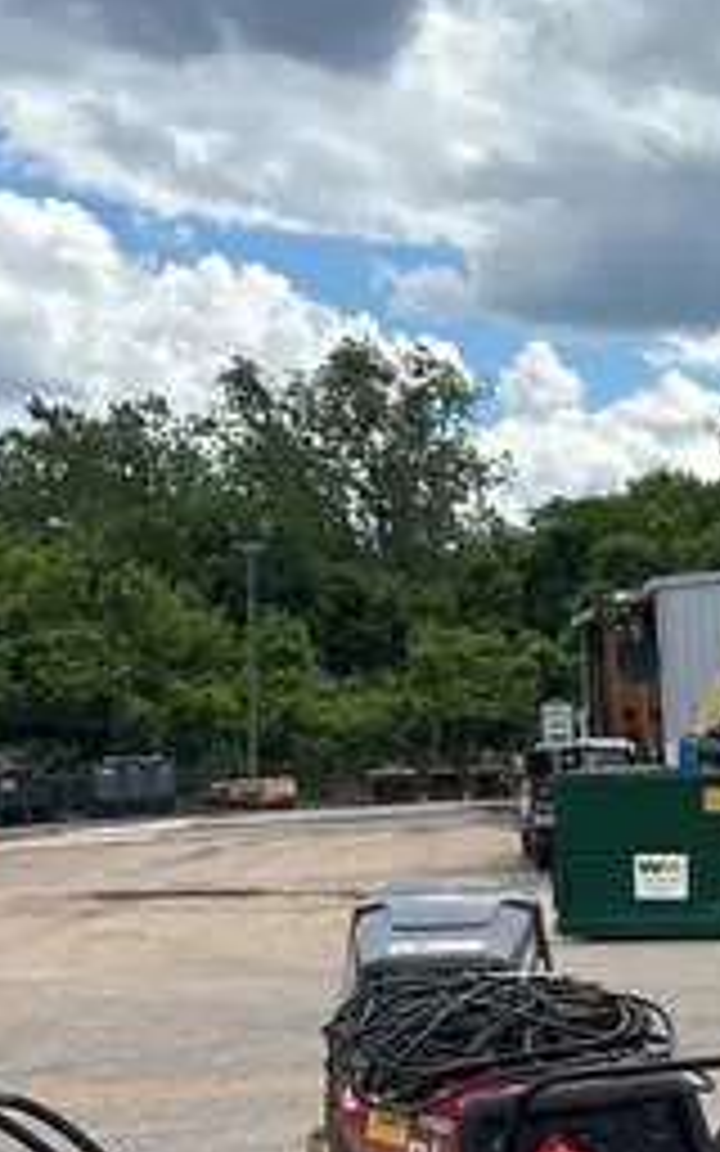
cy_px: 947
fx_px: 2480
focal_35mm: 79
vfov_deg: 25.6
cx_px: 1197
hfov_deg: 14.9
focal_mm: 5.96
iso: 50
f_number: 1.6
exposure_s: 1/4065
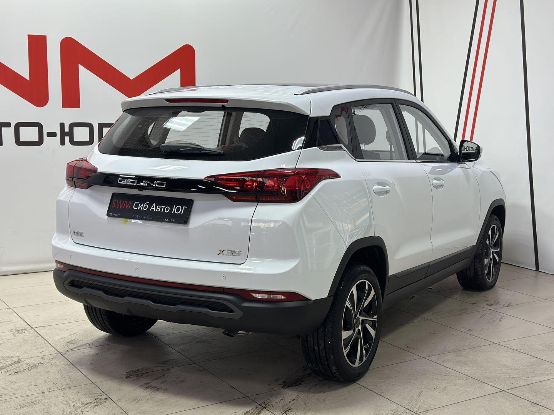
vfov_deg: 30.3
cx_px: 277
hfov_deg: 39.7
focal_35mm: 48
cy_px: 208
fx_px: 768
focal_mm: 6.86
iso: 80
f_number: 1.78
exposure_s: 1/100
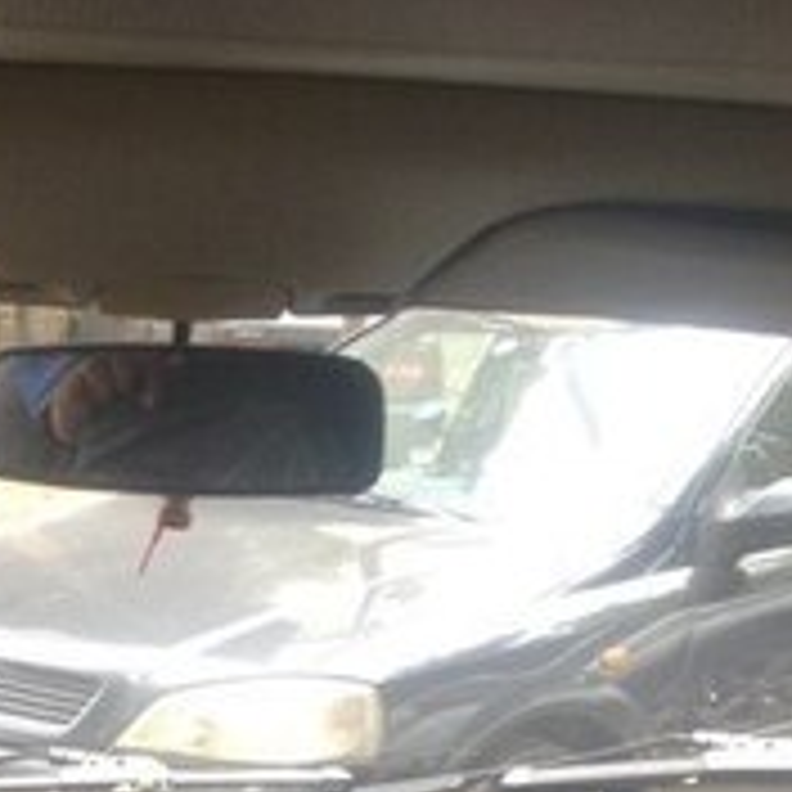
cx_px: 198
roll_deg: -1.0
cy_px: 1107
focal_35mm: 87
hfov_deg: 19.8
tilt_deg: -18.5
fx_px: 2252
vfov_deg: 18.2
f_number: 2.4
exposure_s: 1/120
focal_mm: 4.28
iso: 80
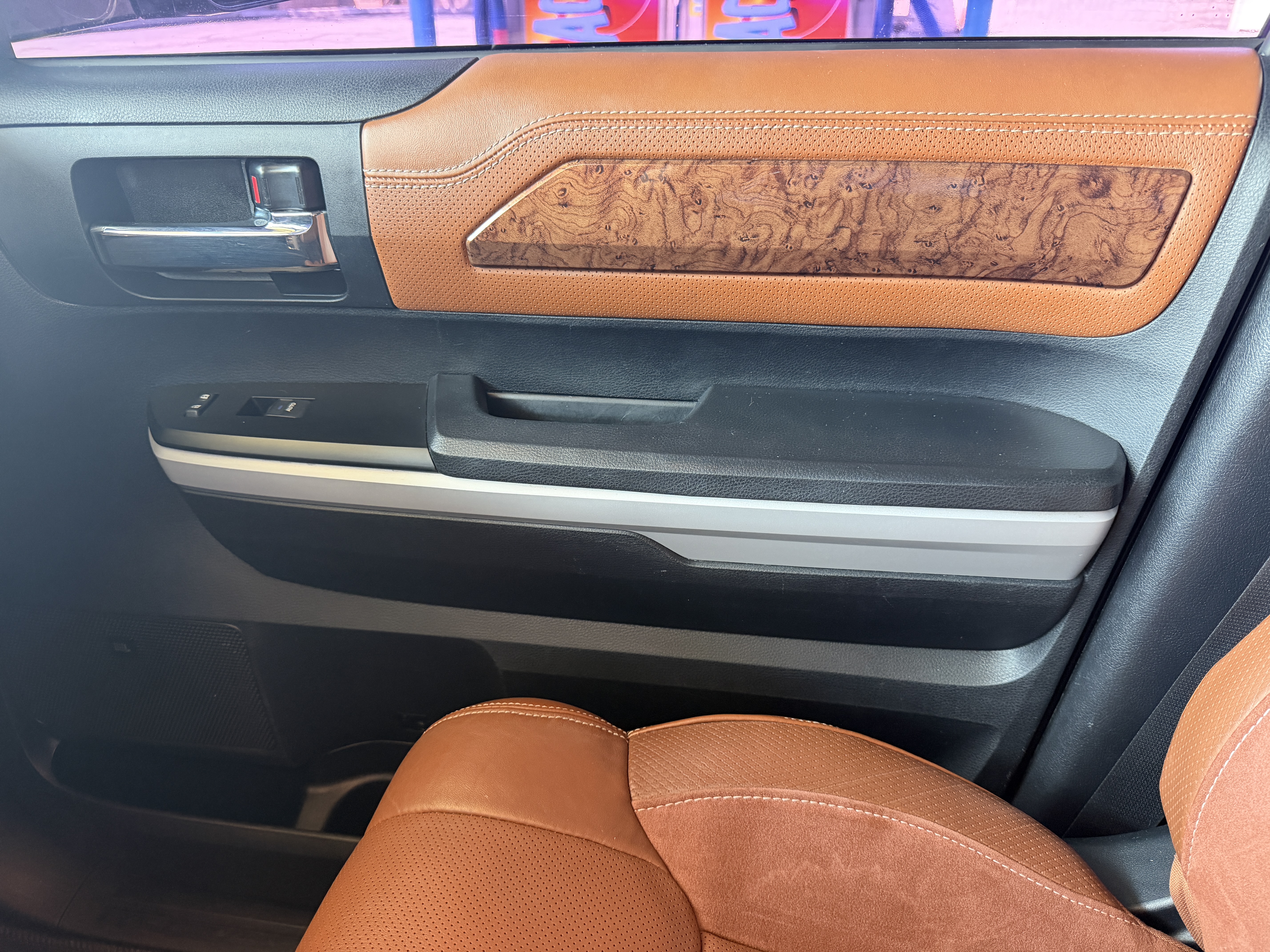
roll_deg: +0.3
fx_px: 881
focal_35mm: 24
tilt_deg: -28.9
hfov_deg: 71.6
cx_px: 635
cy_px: 476
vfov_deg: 56.8
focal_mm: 6.76
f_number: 1.78
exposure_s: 1/60
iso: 500
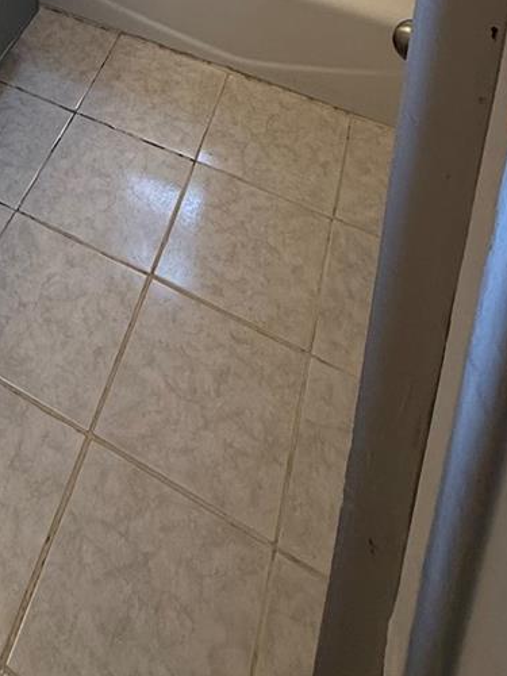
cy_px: -329
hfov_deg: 31.5
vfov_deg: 28.7
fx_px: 840
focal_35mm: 43
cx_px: 19
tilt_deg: -17.1
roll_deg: -0.8
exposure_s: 1/120
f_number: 2.2
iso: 100
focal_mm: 2.22
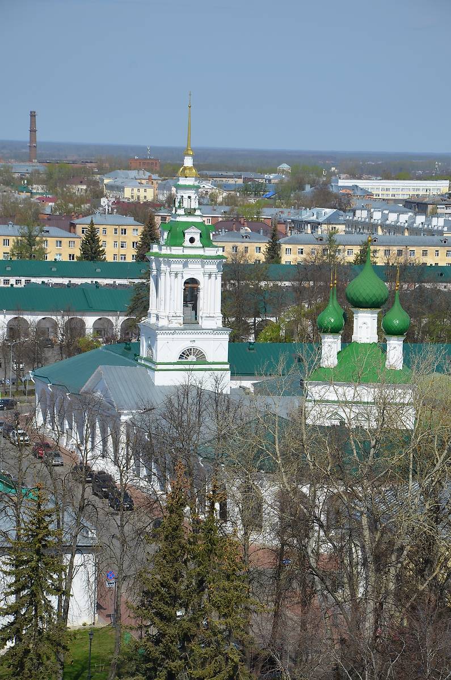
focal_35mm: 135
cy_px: 340
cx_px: 226
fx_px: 2548
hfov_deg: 10.1
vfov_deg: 15.2
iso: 100
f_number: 10
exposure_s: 1/400
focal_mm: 90
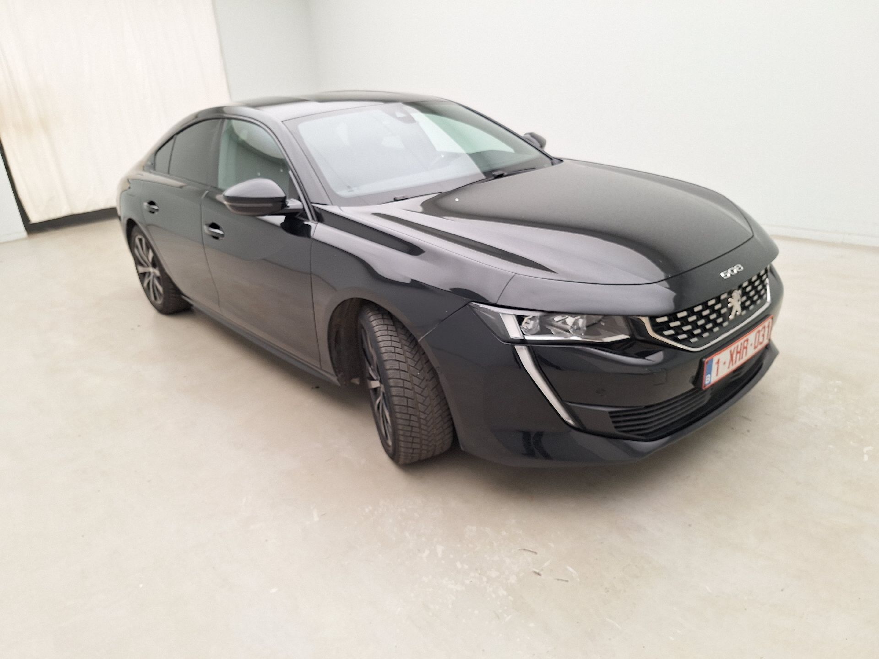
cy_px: 330
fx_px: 584
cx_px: 440
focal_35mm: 23
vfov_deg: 58.9
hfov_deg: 73.9
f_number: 1.8
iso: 64
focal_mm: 5.54
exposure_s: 1/100
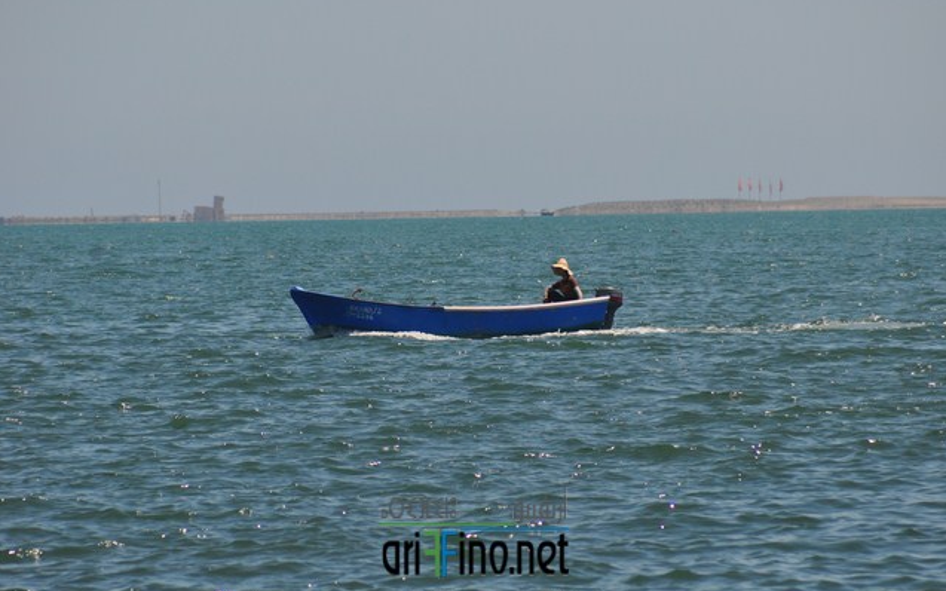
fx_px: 7914
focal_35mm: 307
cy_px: 298
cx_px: 474
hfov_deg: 6.8
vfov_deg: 4.3
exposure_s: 1/2000
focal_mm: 200
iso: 360
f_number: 5.6
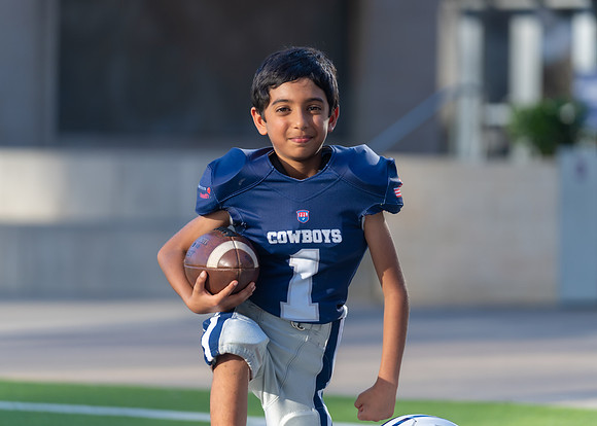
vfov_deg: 7.8
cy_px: 209
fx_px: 3107
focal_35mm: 183
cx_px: 326
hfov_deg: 11.0
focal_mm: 171
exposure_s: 1/500
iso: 100
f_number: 3.2
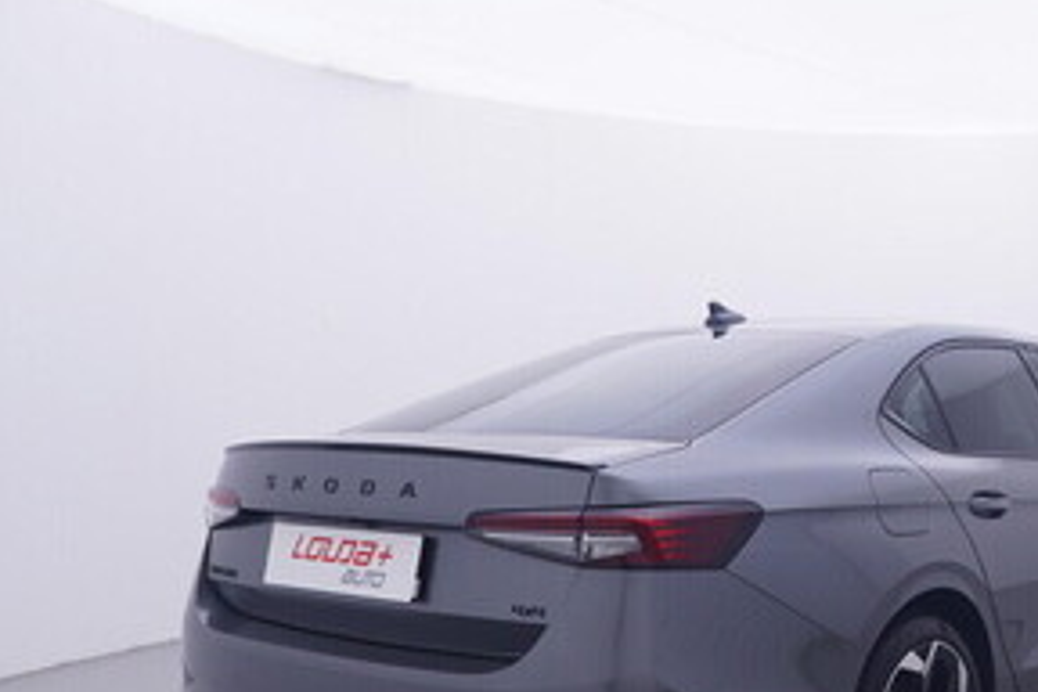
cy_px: 474
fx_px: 1238
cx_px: 896
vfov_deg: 30.9
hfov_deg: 42.4
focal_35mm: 43
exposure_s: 1/80
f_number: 5
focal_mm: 15
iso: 200
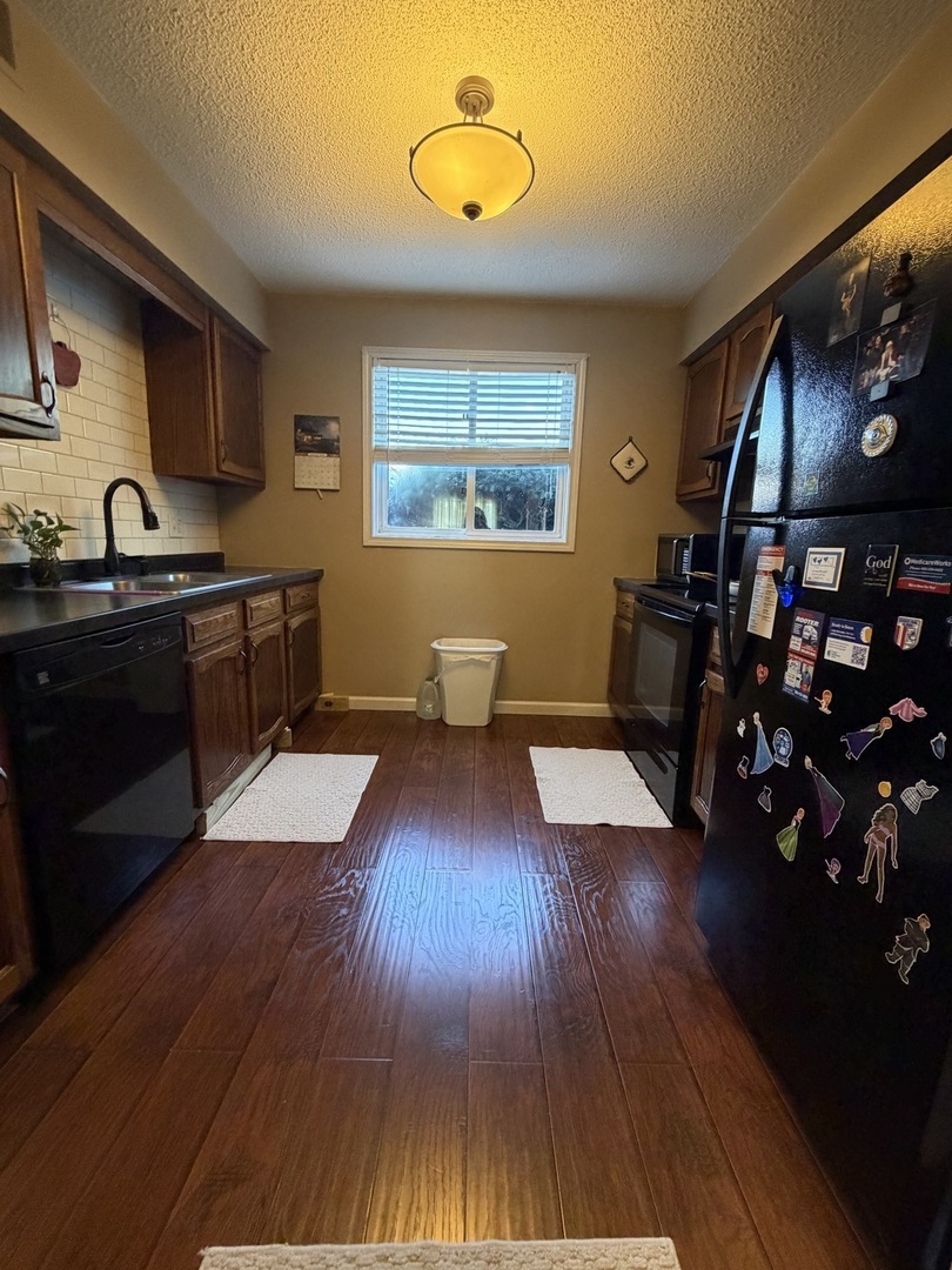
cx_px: 476
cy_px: 635
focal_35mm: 14
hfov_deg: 85.7
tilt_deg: -11.1
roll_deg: -2.7
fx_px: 513
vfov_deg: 102.1
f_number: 2.2
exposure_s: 1/60
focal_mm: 2.22
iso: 400
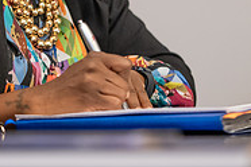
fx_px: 2440
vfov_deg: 3.9
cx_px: 11
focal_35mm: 350
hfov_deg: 5.9
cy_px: -77
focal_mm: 112
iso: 1250
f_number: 2.8
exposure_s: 1/200
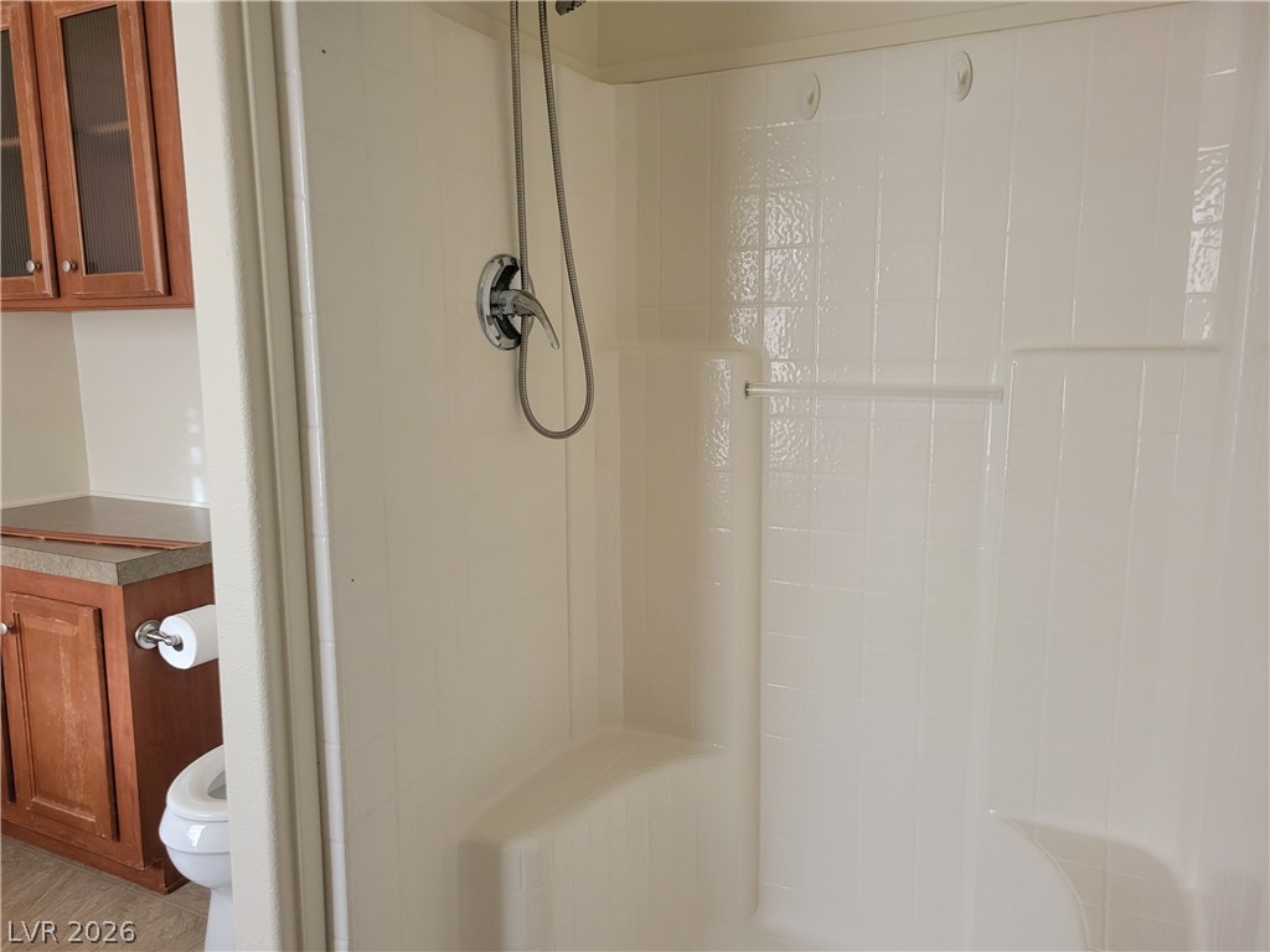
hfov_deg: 67.3
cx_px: 635
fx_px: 954
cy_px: 476
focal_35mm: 26
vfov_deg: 53.1
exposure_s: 1/40
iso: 320
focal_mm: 5.4
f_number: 1.8
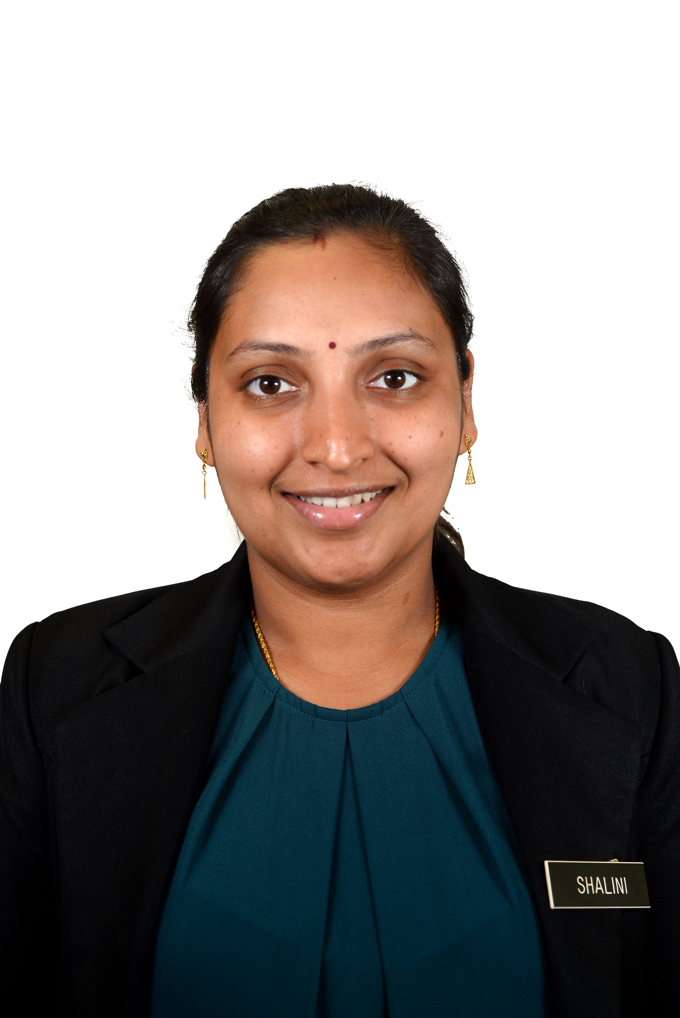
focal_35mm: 50
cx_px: 340
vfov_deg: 39.6
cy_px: 509
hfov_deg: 27.0
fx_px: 1415
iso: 250
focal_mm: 50
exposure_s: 1/100
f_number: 5.6
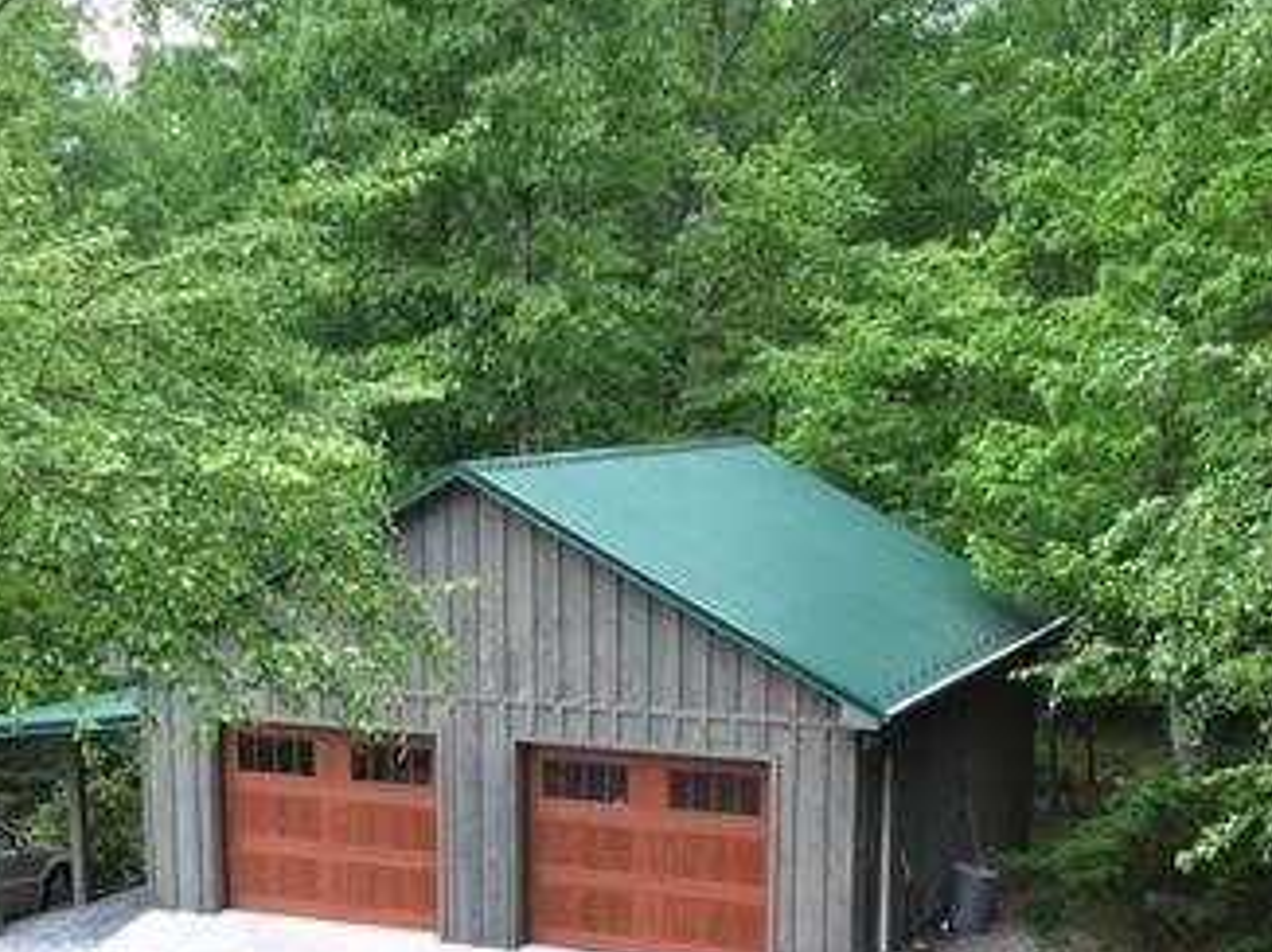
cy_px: 843
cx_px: 659
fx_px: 2093
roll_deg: -0.7
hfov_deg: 33.8
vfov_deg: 24.9
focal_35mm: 57
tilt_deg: -12.9
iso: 25
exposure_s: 1/308
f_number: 2.2
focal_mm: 4.15
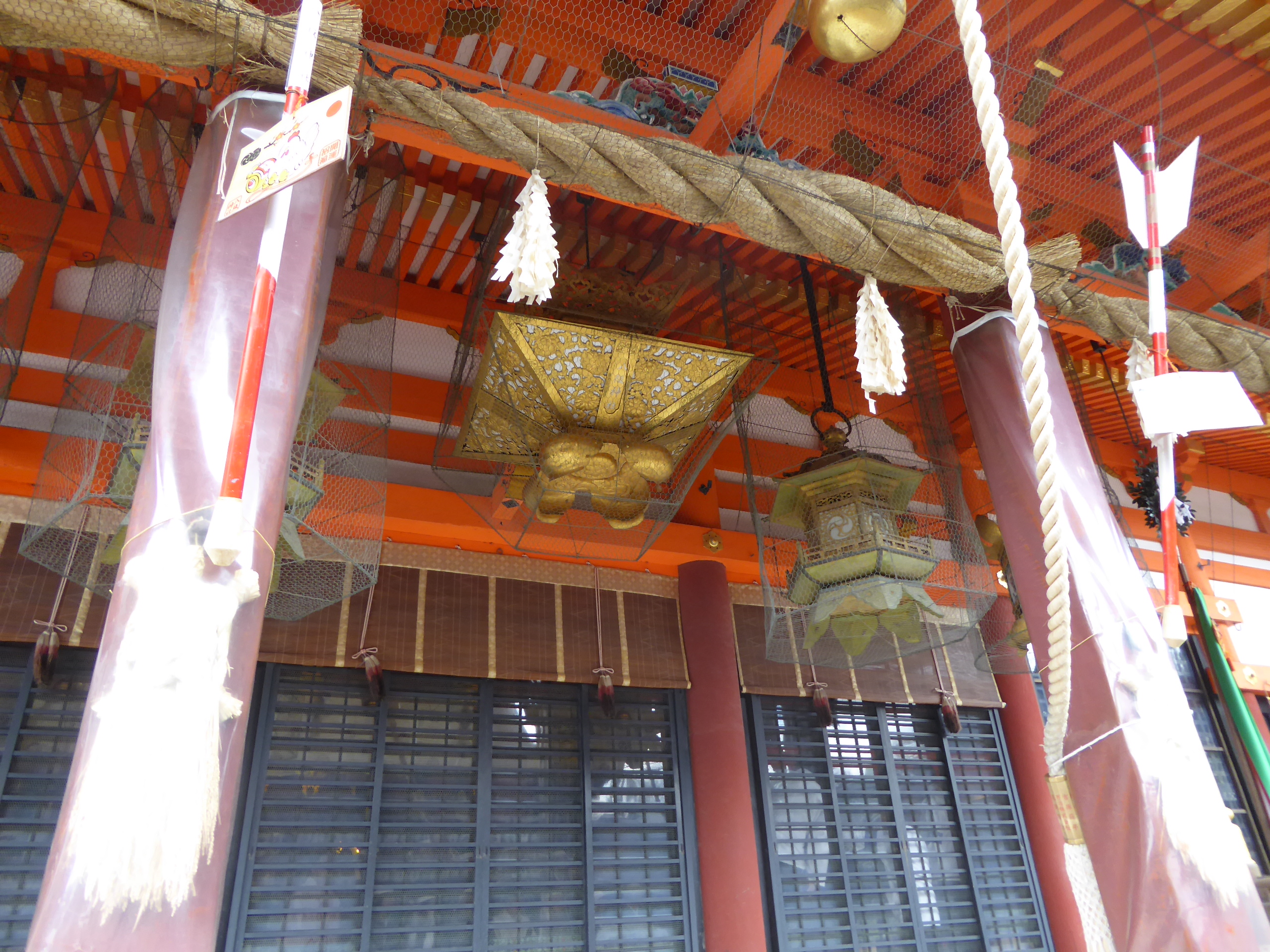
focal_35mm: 25
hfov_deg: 69.4
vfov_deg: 54.9
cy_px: 476
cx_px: 635
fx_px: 917
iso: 160
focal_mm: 4.3
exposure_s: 1/60
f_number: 3.3
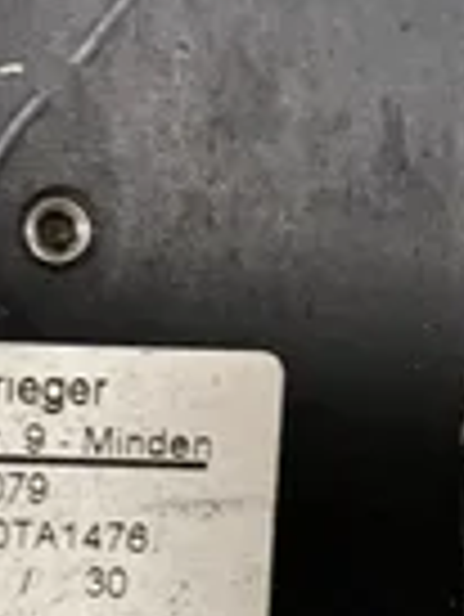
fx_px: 1356
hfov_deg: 19.0
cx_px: 18
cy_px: 625
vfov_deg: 24.4
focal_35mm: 76
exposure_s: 1/60
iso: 400
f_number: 1.6
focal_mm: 4.2
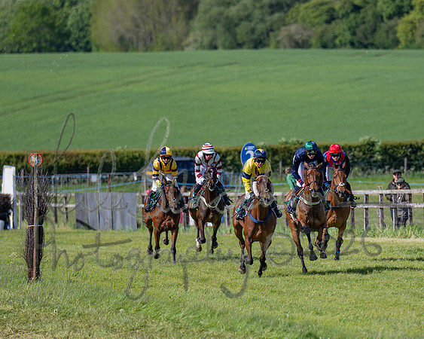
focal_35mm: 550
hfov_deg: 3.5
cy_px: 213
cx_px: 282
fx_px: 6896
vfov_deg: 2.8
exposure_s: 1/2000
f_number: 2.8
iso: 80
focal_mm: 200
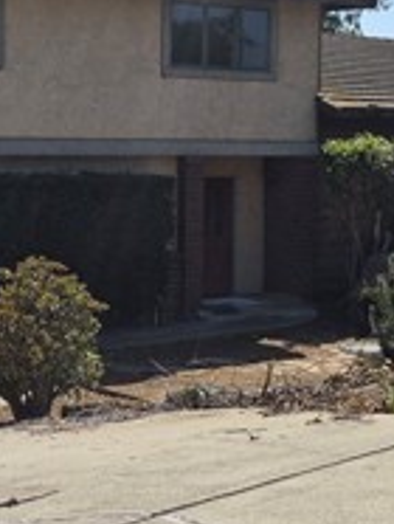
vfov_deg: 24.6
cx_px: 177
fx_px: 1196
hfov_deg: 18.7
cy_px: 175
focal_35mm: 79
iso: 80
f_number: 1.8
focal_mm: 5.4
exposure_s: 1/7424
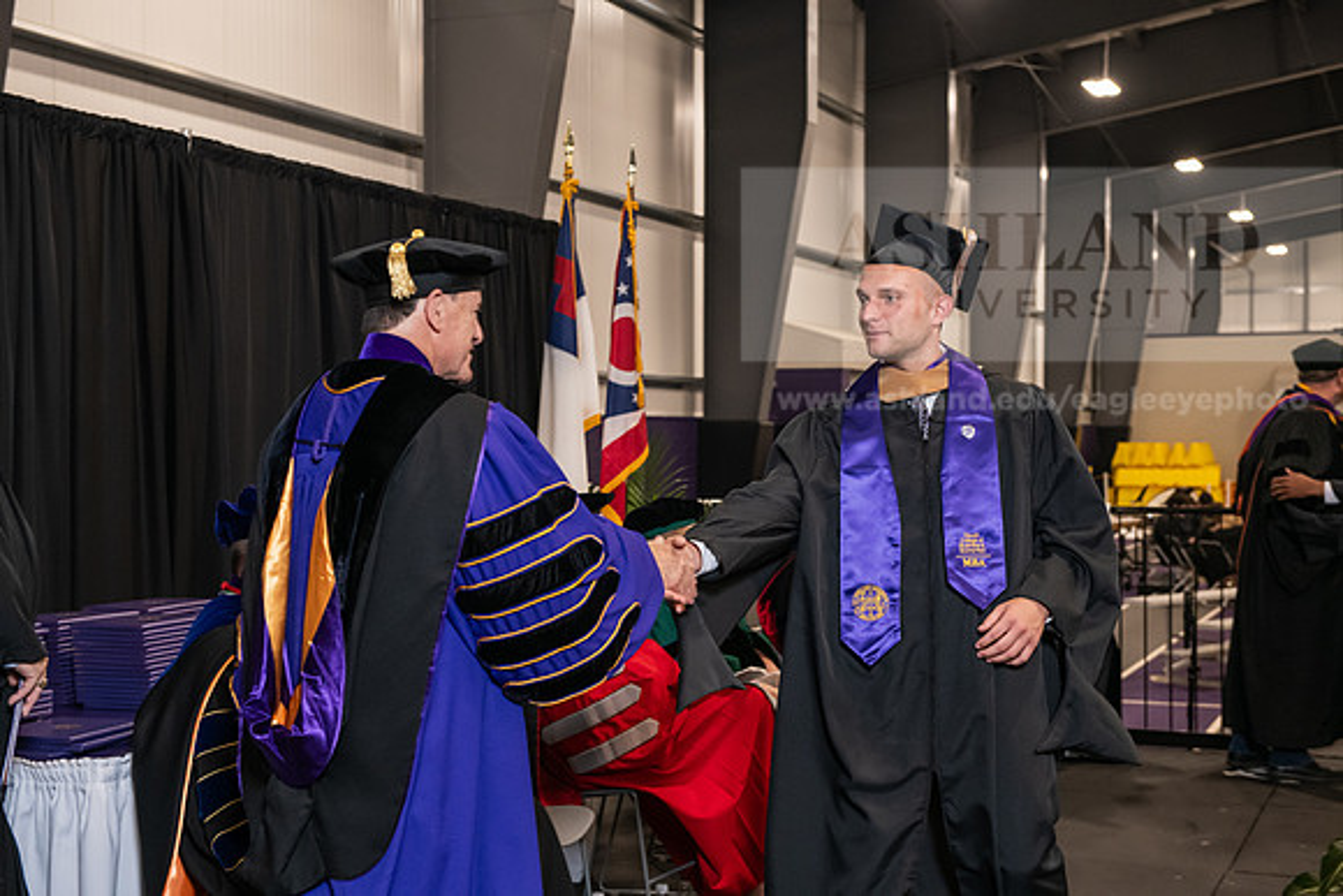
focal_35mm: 55
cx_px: 672
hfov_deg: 36.2
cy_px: 448
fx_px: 2052
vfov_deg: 24.6
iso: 2000
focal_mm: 55
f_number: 5
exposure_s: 1/125
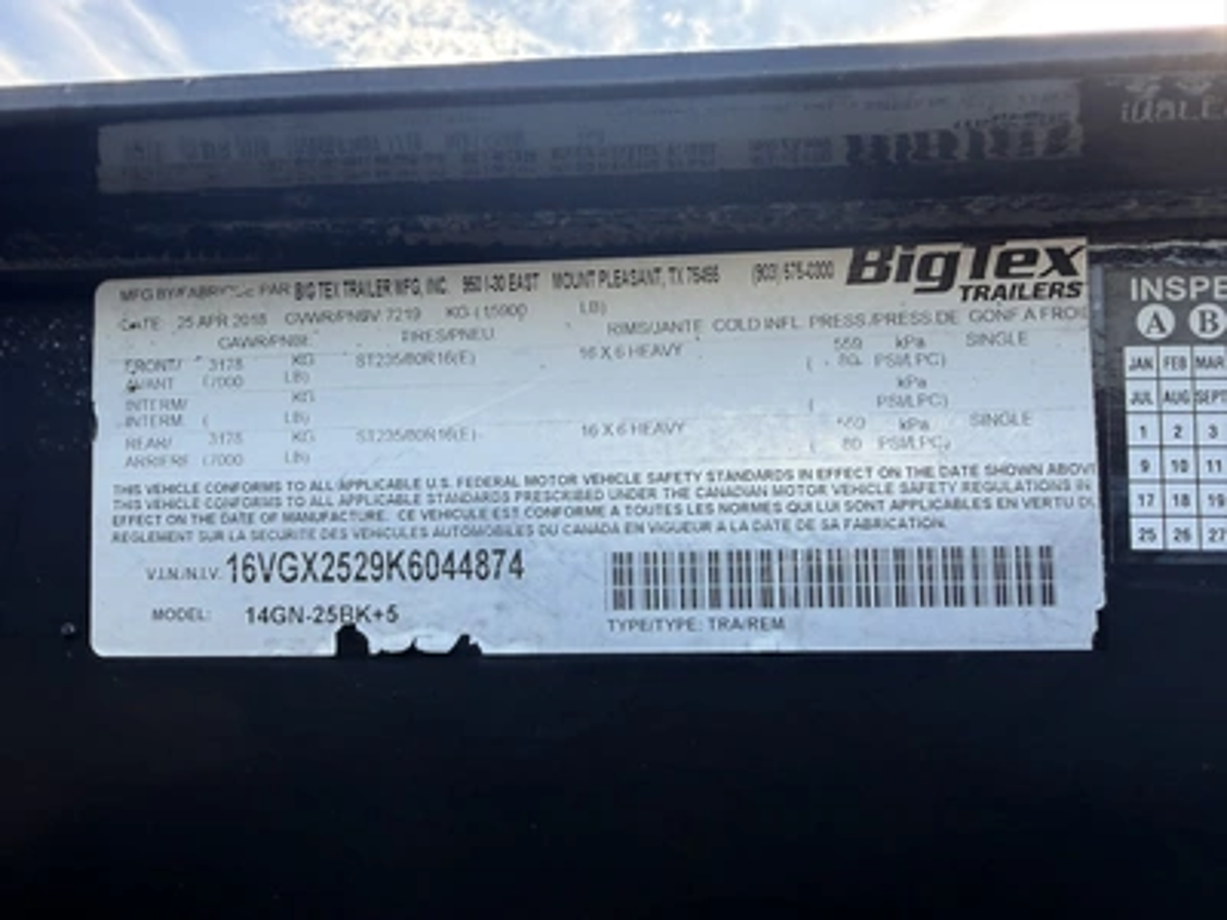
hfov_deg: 71.6
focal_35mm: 24
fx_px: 851
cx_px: 614
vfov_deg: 56.8
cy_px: 460
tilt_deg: +7.3
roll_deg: -0.7
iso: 40
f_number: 2.2
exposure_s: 1/176
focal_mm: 2.22
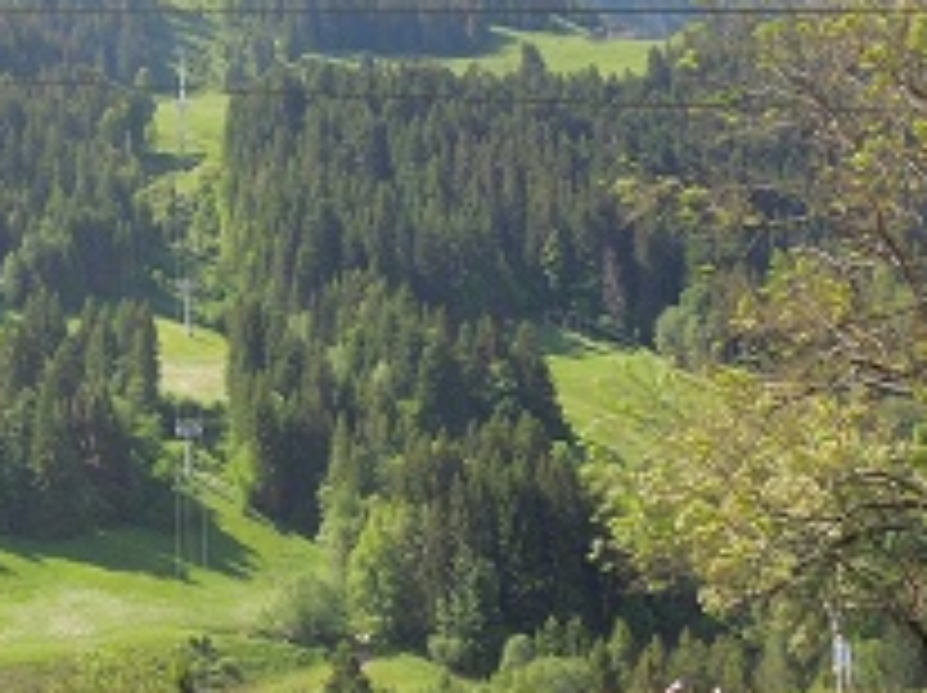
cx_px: -4
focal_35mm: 85
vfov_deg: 17.2
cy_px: 164
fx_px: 2274
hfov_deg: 22.2
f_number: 3.7
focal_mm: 6.3
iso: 100
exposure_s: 1/320
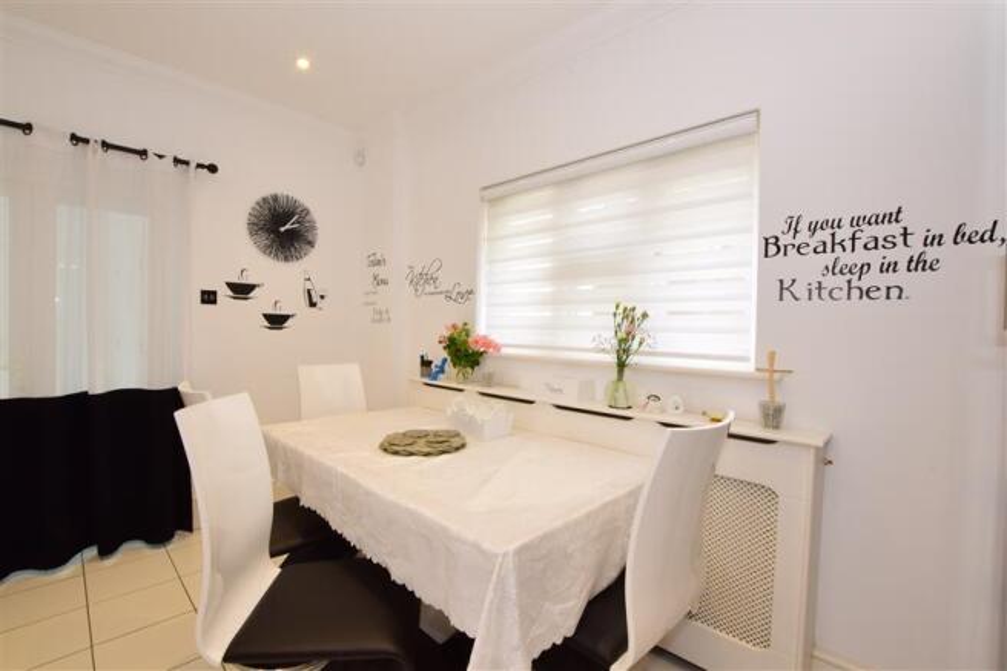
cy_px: 336
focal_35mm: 15
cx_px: 504
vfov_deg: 77.3
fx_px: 419
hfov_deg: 100.4
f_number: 22
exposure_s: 1/1.6
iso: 400
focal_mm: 10
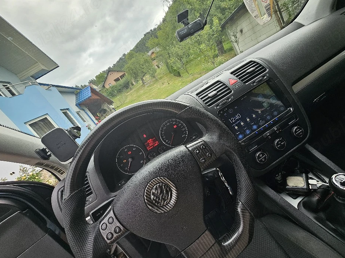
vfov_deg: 85.6
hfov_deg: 102.0
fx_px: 139
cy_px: 126
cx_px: 182
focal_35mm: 14
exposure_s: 1/149
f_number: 2.2
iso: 50
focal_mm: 2.2
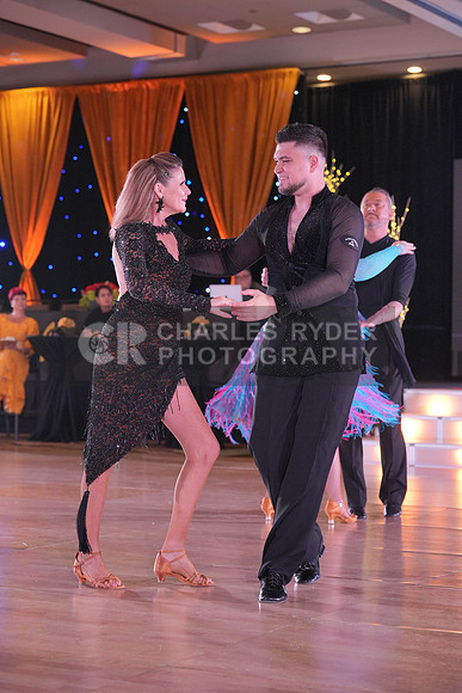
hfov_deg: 17.3
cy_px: 346
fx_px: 1520
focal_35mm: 79
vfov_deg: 25.7
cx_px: 231
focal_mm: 79
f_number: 4
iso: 2500
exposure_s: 1/400
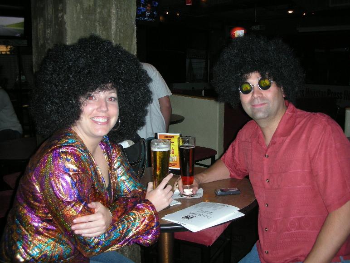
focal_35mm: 35
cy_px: 132
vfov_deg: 40.7
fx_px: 354
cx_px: 175
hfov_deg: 52.6
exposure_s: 1/60
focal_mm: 5.8
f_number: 2.8
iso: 101
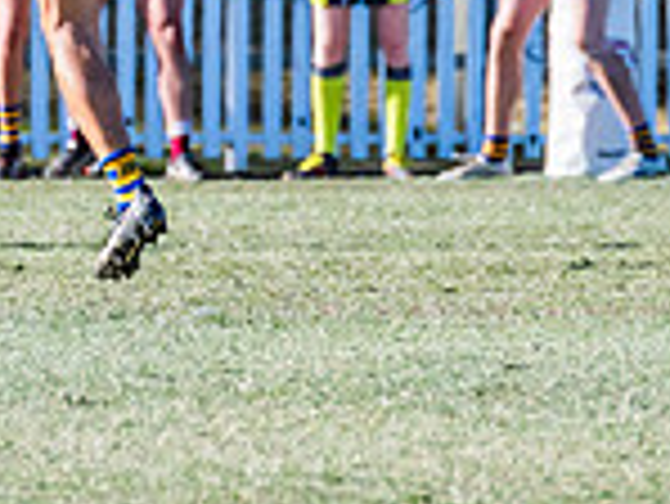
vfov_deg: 0.9
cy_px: -281
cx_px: 187
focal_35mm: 1697
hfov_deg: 1.2
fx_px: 32872
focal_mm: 420
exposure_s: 1/640
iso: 800
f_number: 10
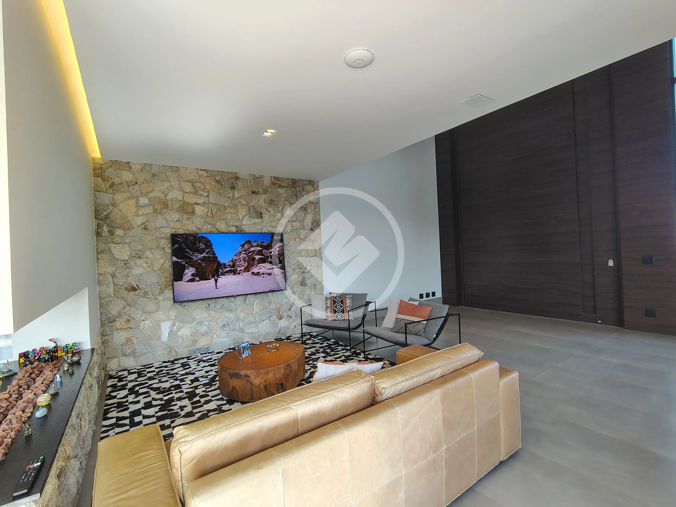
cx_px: 338
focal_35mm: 16
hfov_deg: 94.5
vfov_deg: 78.1
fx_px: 312
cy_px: 254
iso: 219
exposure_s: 1/120
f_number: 2.2
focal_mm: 2.13
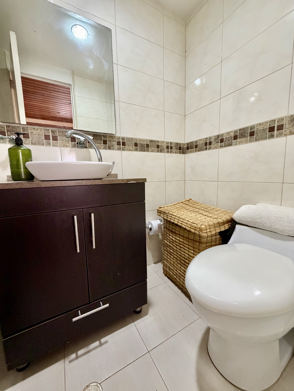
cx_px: 147
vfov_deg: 102.1
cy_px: 196
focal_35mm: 14
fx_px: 159
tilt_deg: -6.7
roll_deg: +1.9
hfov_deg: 85.7
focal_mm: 2.22
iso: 500
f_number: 2.2
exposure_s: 1/60
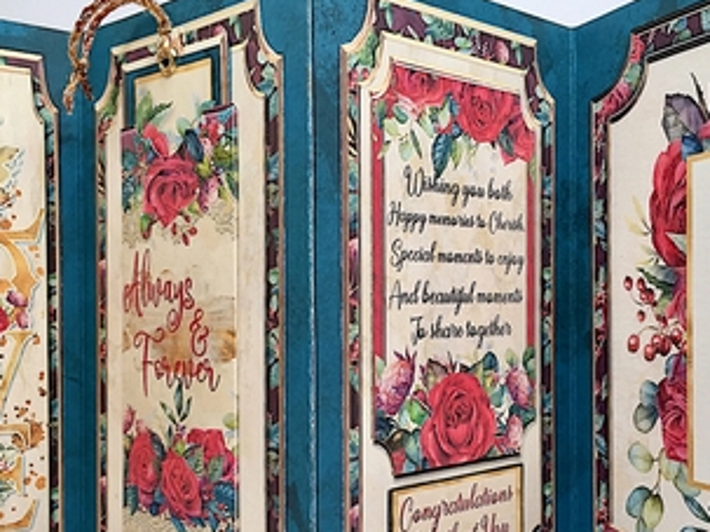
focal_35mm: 43
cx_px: 384
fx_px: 882
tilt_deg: -1.9
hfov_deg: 43.8
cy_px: 332
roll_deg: +2.8
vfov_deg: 33.4
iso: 32
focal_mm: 4.15
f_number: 2.2
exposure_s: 1/60
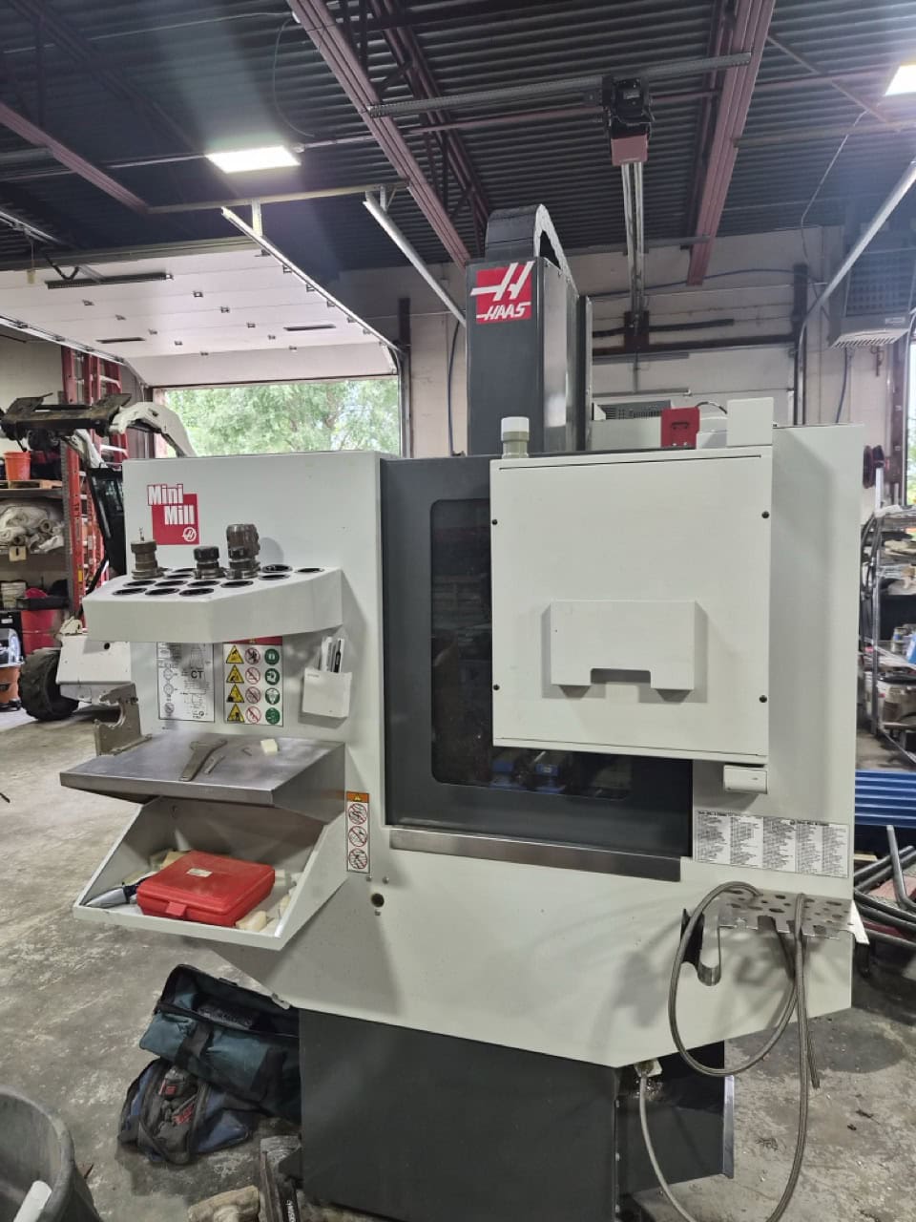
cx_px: 458
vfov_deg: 73.9
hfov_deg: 58.9
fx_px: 811
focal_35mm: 23
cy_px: 611
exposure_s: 1/120
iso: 250
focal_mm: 5.4
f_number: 1.8
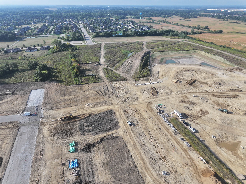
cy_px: 92
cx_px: 123
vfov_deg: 56.8
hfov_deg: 71.6
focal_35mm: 24
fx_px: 170
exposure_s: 1/1000
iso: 100
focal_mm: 12.29
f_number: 2.8
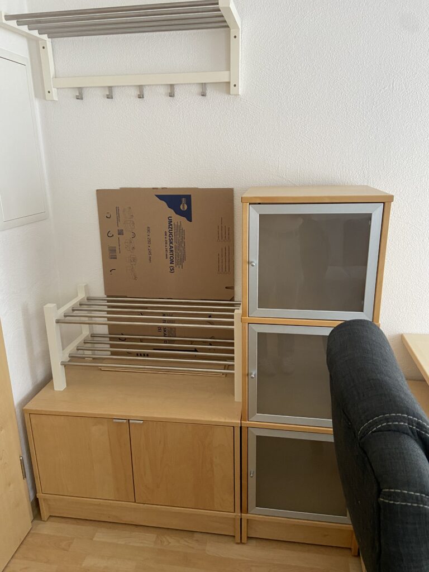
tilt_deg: -17.6
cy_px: 286
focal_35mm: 26
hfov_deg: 53.1
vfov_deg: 67.3
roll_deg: +1.4
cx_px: 214
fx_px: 430
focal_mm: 4.25
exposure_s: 1/60
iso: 160
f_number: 1.8
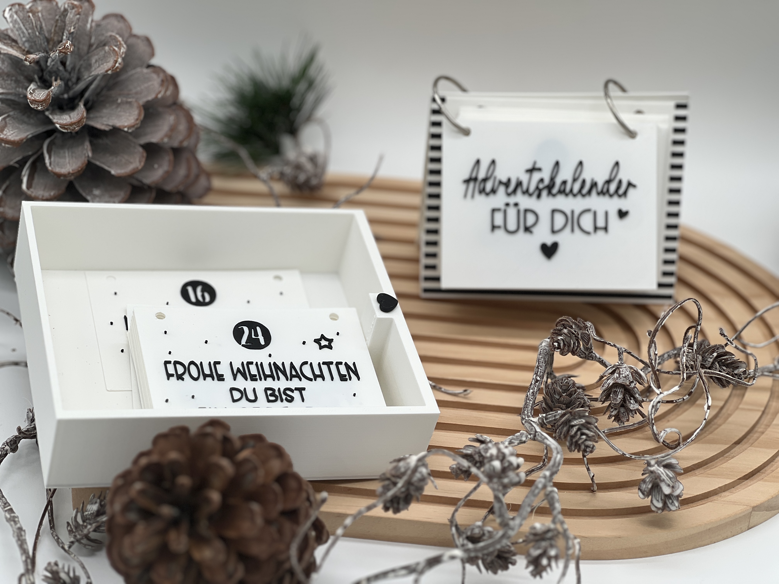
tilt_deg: -32.1
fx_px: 1733
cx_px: 390
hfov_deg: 25.3
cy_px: 292
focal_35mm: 77
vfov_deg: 19.1
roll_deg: -2.5
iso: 25
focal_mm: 9
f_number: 2.8
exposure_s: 1/169
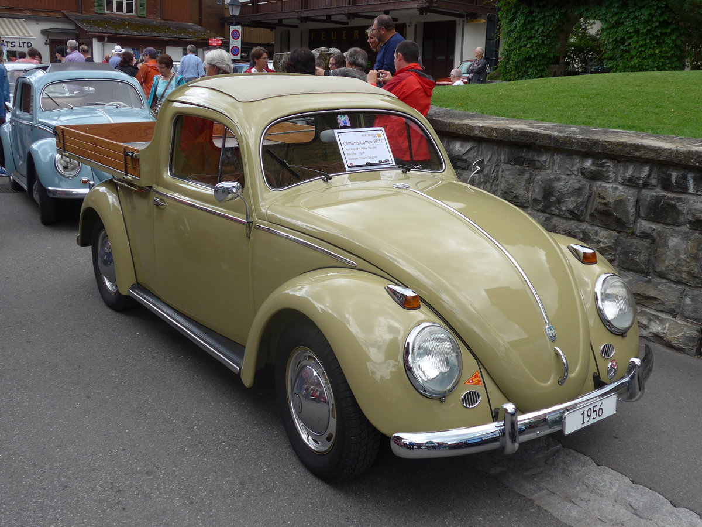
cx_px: 351
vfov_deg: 36.8
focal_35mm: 39
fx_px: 791
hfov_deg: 47.9
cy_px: 264
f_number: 2.8
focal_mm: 8
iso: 80
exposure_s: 1/640
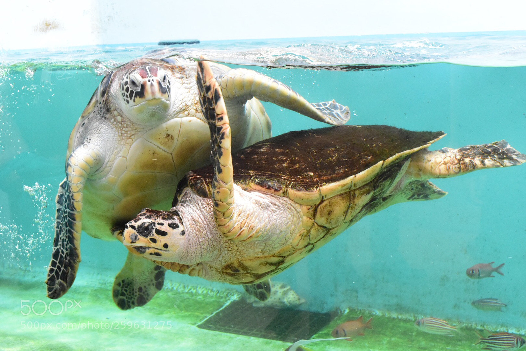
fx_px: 679
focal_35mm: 46
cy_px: 176
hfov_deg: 42.3
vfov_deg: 28.9
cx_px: 263
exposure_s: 1/320
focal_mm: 31
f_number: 8
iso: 6400
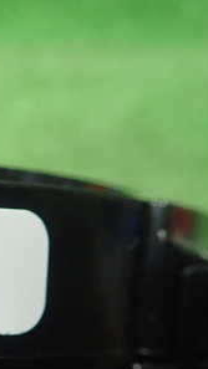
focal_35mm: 66
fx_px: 647
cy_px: 239
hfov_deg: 15.7
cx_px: -161
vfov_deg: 31.7
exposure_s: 1/125
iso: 640
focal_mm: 5.5
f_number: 2.3
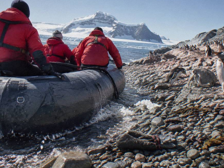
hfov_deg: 36.8
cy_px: 83
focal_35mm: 52
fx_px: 337
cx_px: 120
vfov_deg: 28.0
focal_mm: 47
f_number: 6.3
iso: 200
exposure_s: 1/320
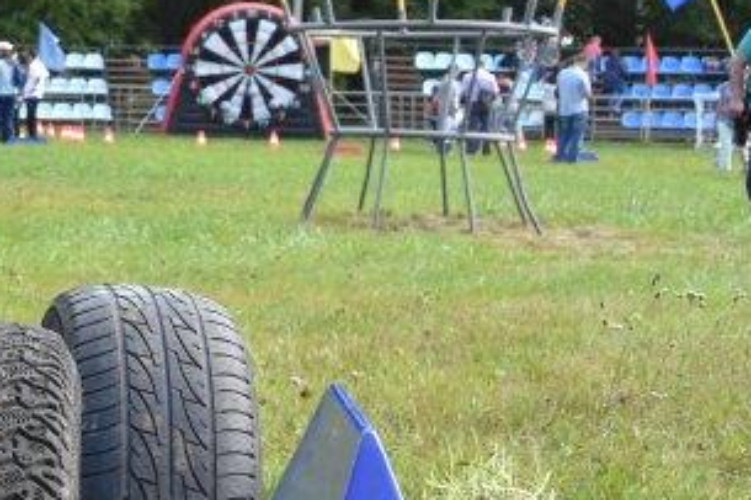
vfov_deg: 11.3
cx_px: -505
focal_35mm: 121
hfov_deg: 15.1
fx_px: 2523
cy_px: 139
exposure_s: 1/400
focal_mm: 24
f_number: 8
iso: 800
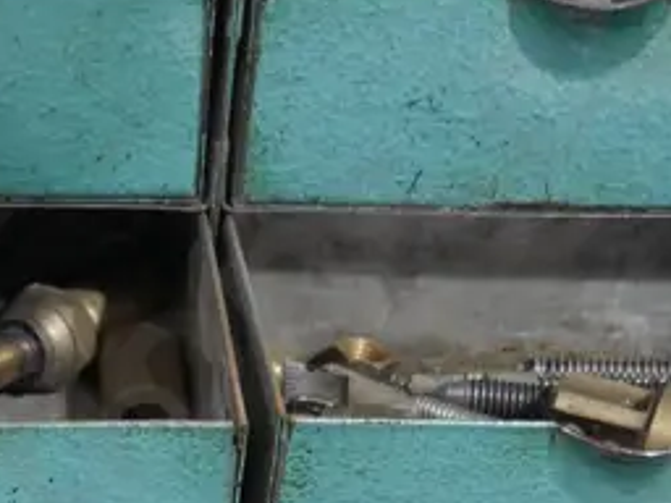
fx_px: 2171
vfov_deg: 12.9
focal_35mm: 112
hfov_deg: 16.8
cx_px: -134
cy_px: 604
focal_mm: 14
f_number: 3.5
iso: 1600
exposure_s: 1/60
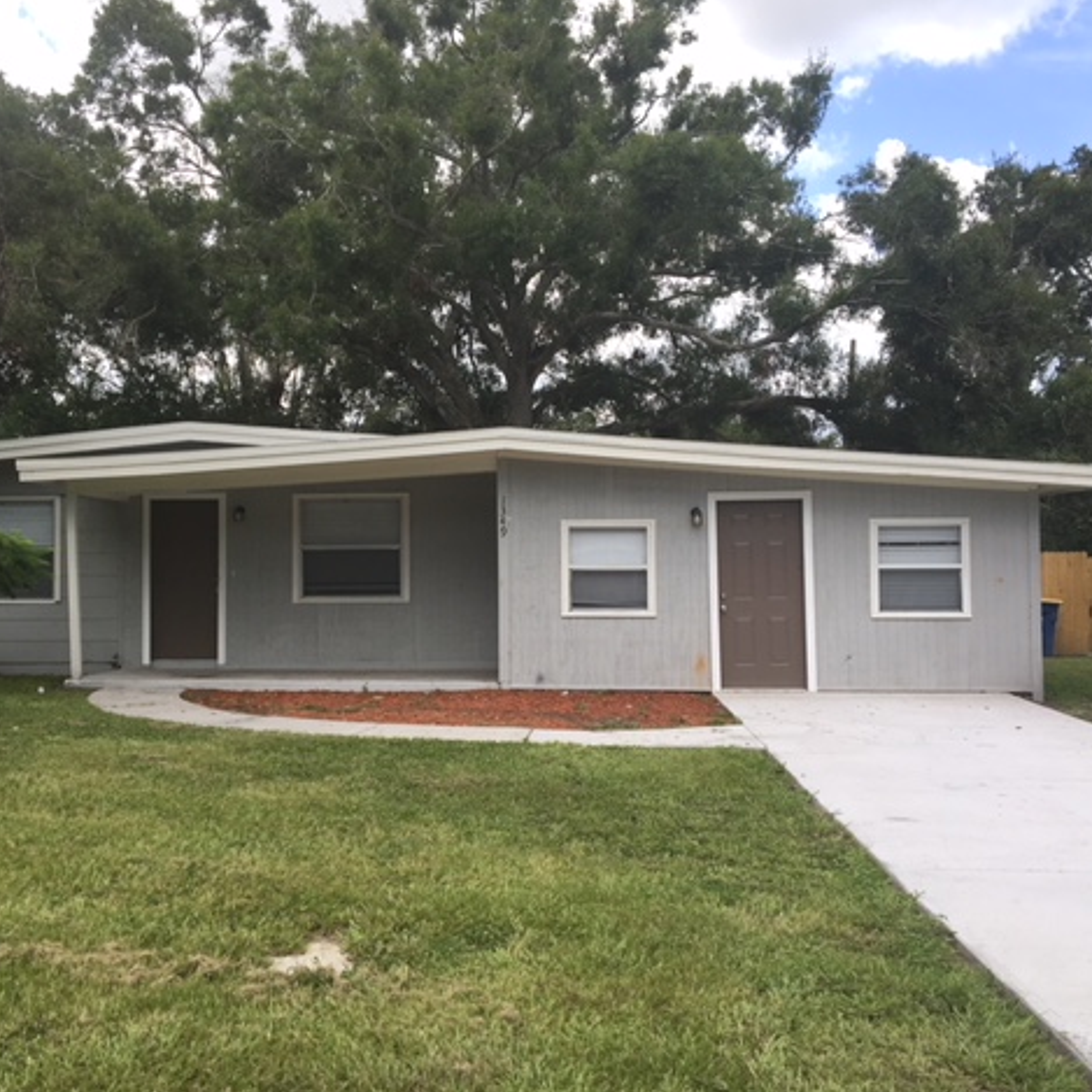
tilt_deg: +2.4
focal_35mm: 35
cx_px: 484
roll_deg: +0.2
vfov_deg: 47.2
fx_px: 1249
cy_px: 540
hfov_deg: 47.1
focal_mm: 4.15
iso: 25
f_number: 2.2
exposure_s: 1/513
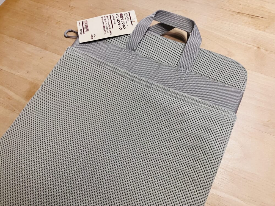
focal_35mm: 28
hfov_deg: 63.4
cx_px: 138
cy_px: 103
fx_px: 222
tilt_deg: -62.7
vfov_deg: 49.7
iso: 100
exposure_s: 1/50
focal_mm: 3.99
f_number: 1.8
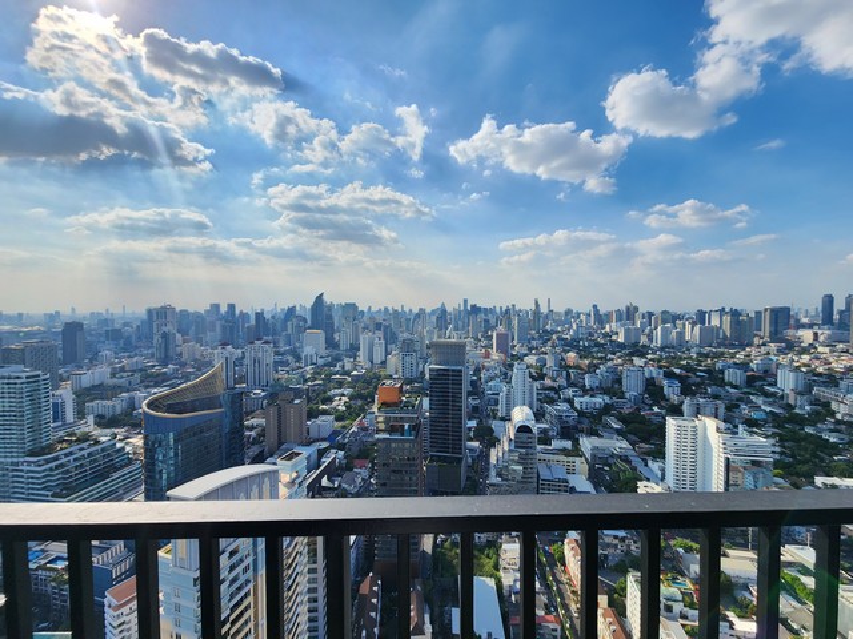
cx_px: 426
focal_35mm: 13
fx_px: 320
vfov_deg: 89.9
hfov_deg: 106.2
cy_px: 320
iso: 50
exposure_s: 1/2775
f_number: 2.2
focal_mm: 2.2
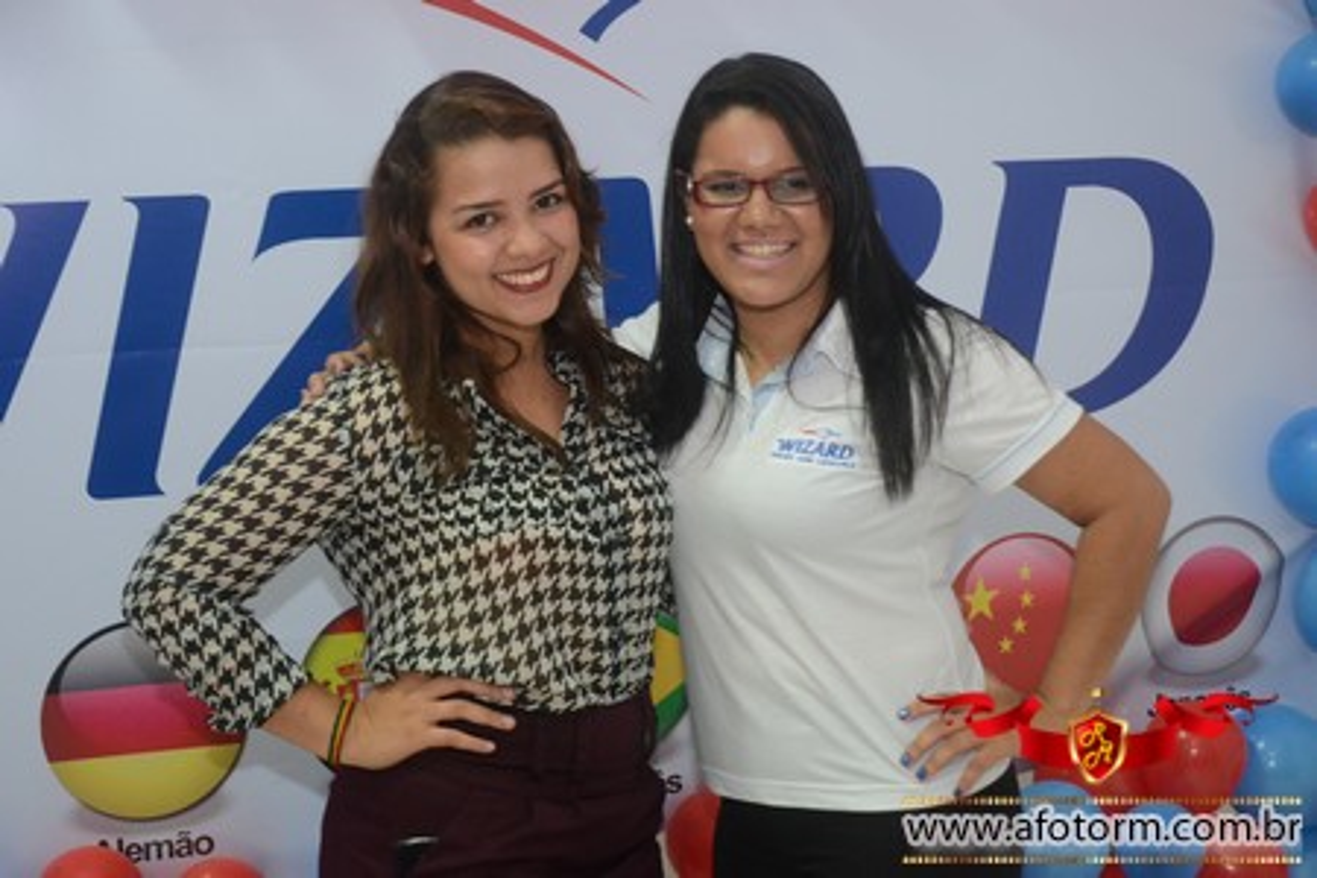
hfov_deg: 30.5
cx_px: 658
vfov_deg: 20.6
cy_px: 439
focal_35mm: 66
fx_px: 2414
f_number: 4.5
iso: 1600
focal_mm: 44
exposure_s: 1/80
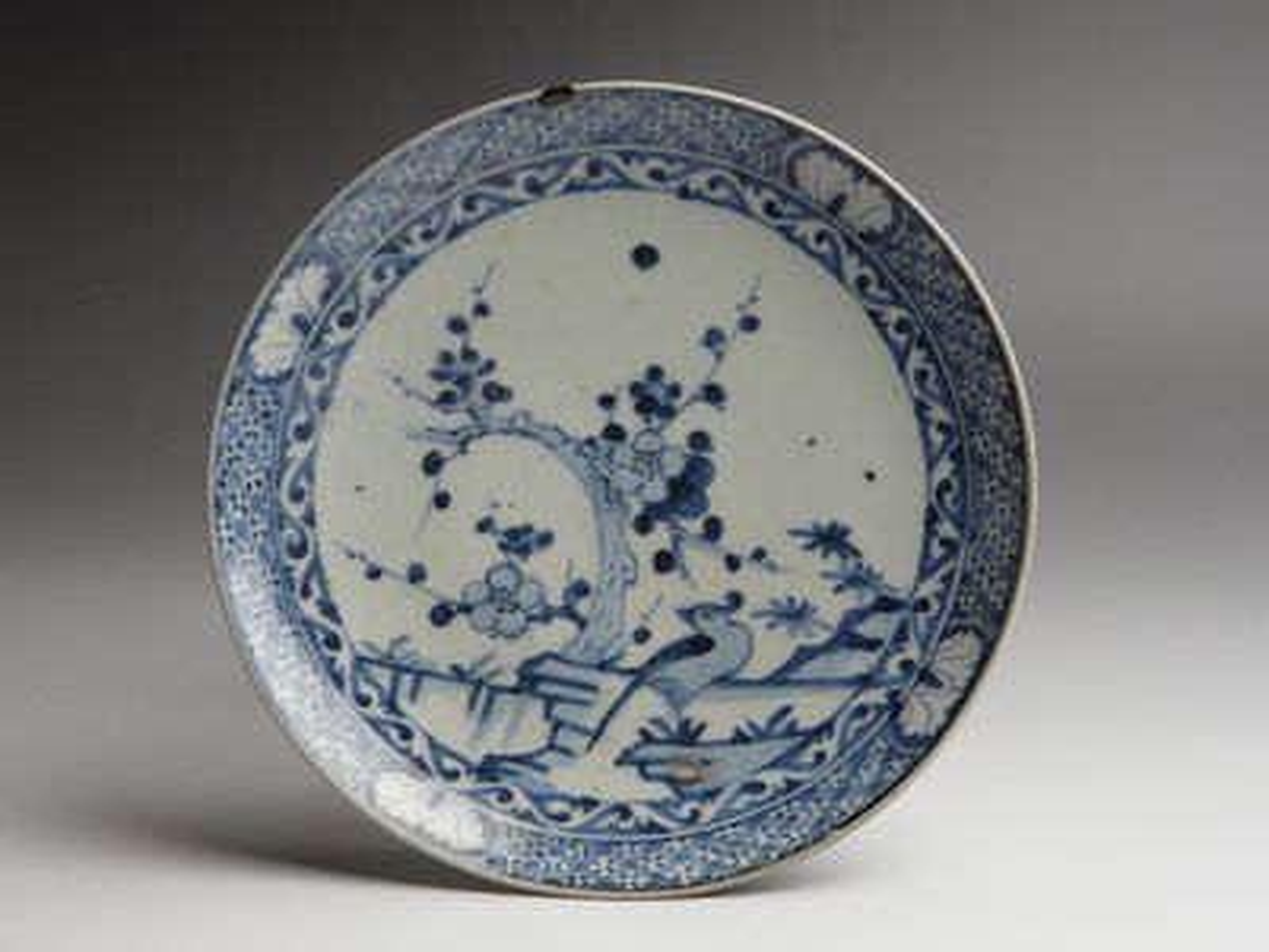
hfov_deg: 29.8
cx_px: 634
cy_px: 476
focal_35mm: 65
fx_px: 2383
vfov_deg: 22.6
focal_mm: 6.7
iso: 100
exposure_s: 1/40
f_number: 3.2
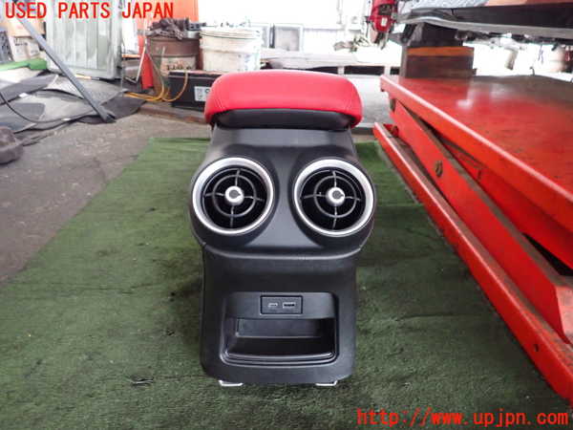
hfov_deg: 69.4
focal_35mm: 25
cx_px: 286
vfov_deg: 54.9
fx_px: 414
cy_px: 215
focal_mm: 4.5
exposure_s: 1/20
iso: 800
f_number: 2
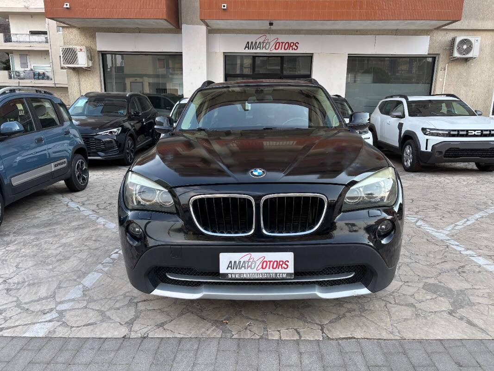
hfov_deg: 67.3
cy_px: 186
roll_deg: -1.4
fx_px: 371
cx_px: 247
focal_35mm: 26
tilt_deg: -13.5
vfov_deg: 53.1
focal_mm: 5.96
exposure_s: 1/287
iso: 50
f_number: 1.6
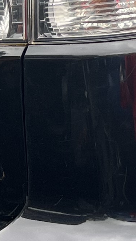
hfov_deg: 6.6
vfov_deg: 12.4
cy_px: 35
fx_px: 1102
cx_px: 357
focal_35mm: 172
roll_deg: +4.2
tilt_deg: -8.8
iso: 40
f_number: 1.6
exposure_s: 1/202
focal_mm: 5.1
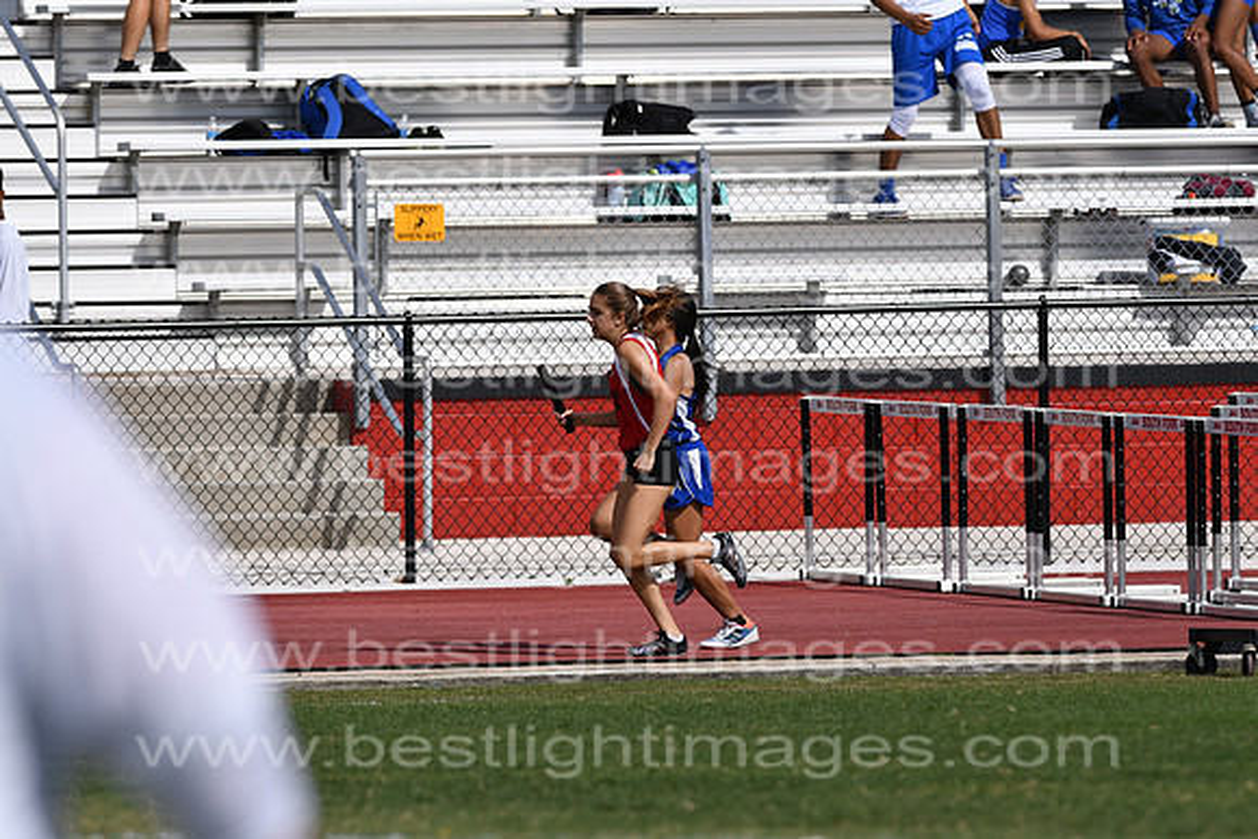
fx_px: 15728
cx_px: 629
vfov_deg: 3.1
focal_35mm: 450
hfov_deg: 4.6
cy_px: 420
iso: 100
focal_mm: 300
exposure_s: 1/1250
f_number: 5.6
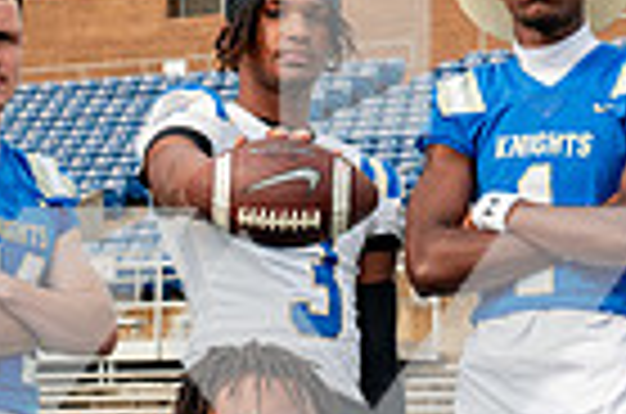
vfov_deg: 6.8
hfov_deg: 10.2
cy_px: 448
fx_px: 3487
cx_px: 558
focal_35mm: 201
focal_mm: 48
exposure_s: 1/320
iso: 200
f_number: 7.1
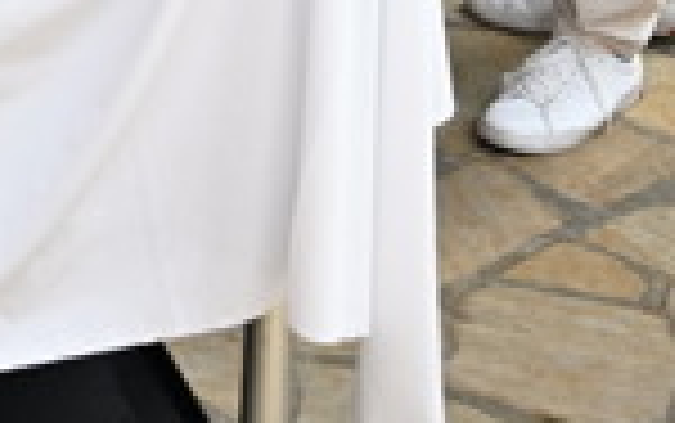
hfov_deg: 15.3
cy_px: -549
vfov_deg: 9.7
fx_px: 2246
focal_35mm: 122
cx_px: -436
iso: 500
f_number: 4.5
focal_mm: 26
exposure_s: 1/400
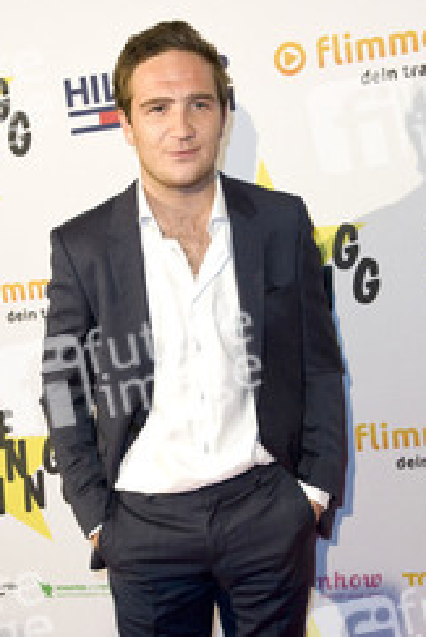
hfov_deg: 23.0
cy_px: 504
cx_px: 205
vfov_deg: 33.0
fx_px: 1046
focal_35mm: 59
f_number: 4.5
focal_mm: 36
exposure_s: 1/200
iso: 1600
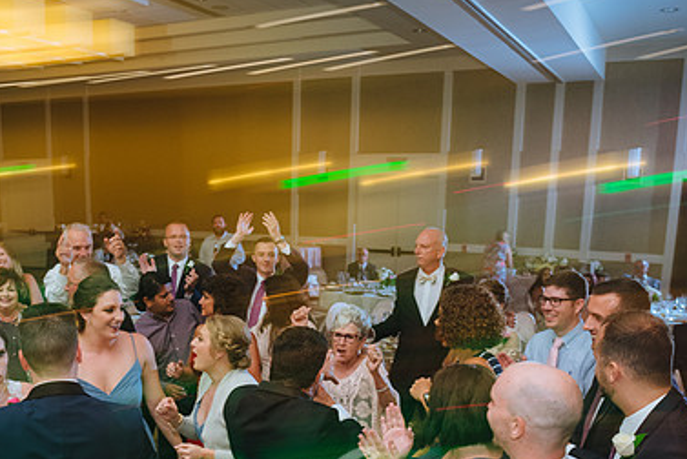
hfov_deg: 48.1
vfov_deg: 32.8
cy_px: 343
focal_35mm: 40
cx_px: 273
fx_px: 764
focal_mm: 26
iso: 1250
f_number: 2.8
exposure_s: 1/50
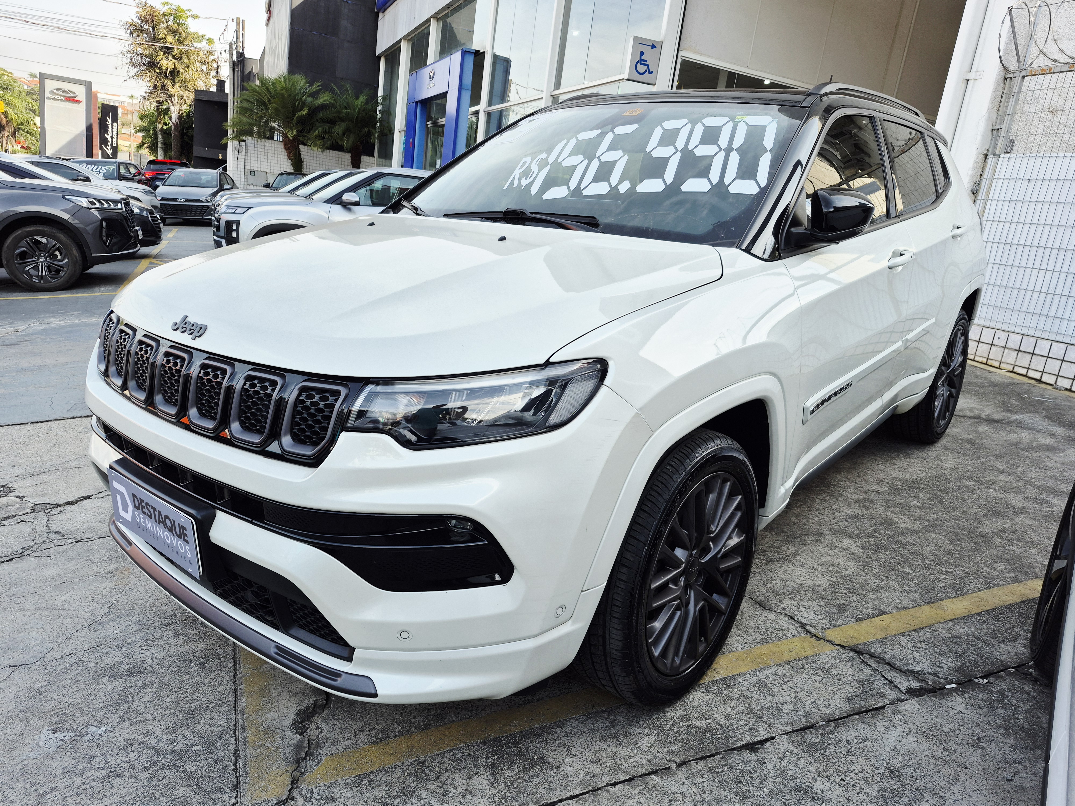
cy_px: 403
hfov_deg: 73.9
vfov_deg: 58.9
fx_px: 714
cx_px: 538
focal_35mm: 23
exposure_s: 1/576
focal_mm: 5.4
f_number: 1.8
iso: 25
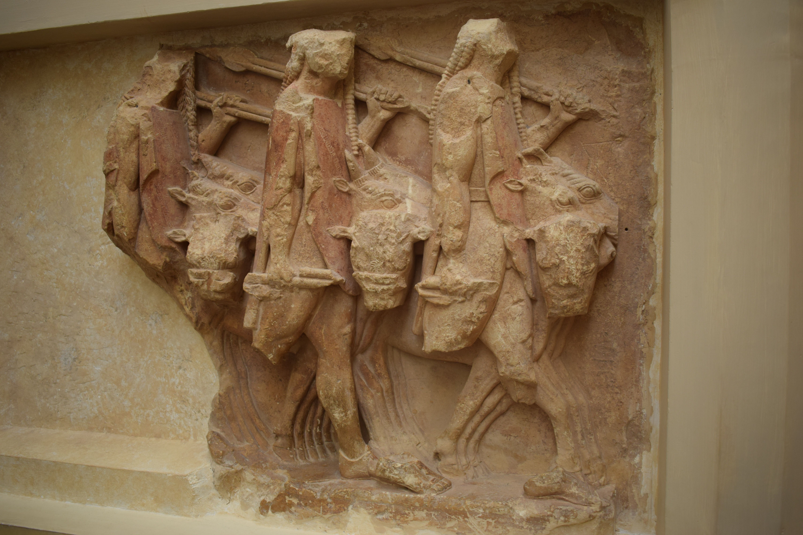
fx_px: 736
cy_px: 268
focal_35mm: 33
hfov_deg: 57.2
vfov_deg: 40.0
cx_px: 402
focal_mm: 22
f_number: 4.5
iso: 400
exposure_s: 1/80
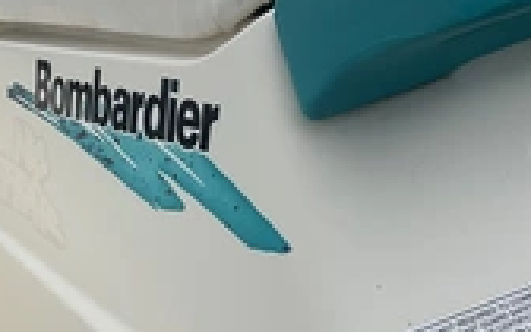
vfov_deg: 17.7
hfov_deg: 28.2
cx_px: 259
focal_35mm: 73
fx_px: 1056
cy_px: 278
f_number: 1.8
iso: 25
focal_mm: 3
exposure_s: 1/2058
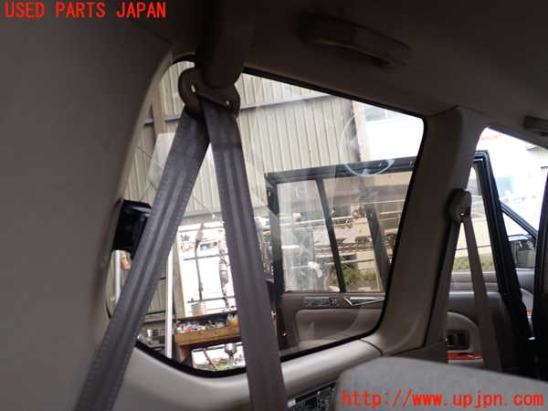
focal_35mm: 30
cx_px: 274
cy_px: 206
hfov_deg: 60.0
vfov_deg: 46.8
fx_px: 475
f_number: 2.3
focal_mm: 5.4
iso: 250
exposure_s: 1/30
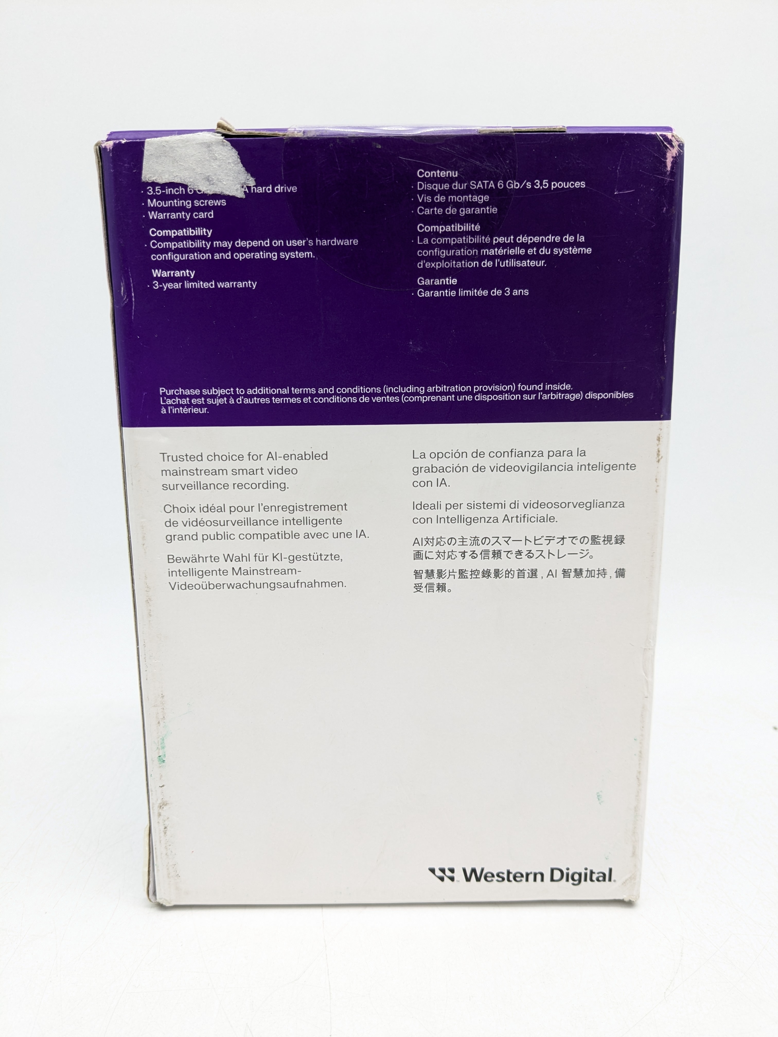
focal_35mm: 27
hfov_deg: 51.4
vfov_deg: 65.3
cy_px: 518
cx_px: 389
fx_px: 809
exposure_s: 1/143
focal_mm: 4.38
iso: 56
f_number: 1.73
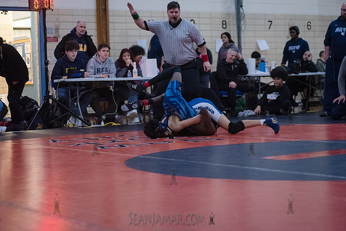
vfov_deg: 16.9
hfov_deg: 25.1
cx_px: 173
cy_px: 116
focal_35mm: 81
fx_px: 778
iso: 8000
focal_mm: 80
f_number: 3.2
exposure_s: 1/400
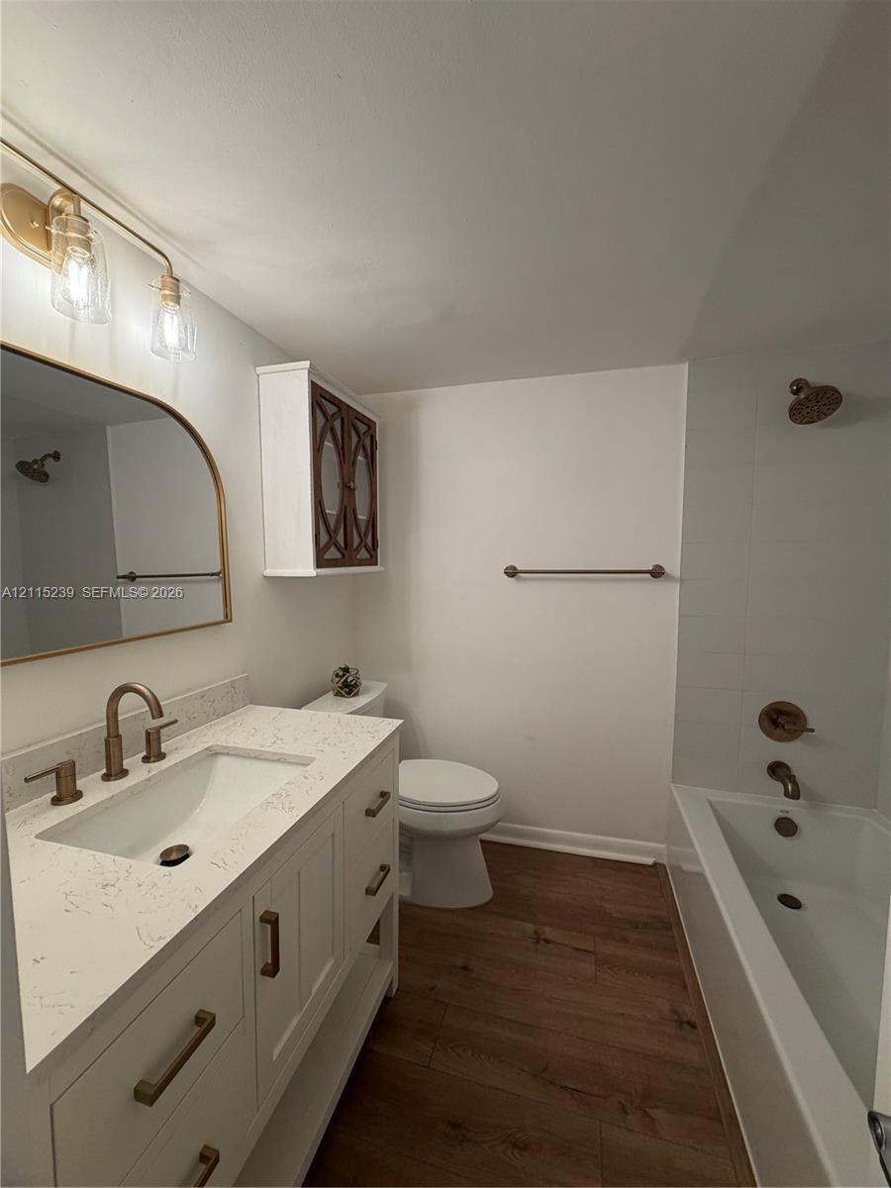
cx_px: 446
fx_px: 480
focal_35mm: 14
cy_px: 594
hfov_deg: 85.7
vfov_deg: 102.1
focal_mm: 2.22
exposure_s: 1/120
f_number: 2.2
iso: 200
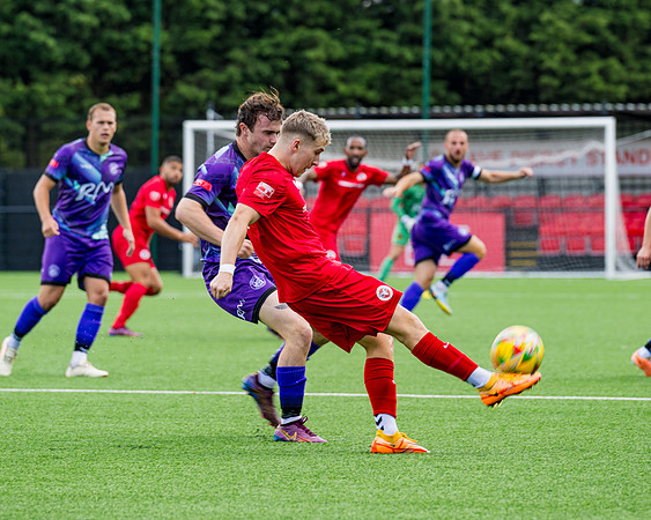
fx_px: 5134
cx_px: 277
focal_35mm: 267
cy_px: 242
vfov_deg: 5.8
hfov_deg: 7.3
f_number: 5
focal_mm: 200
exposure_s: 1/400
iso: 200
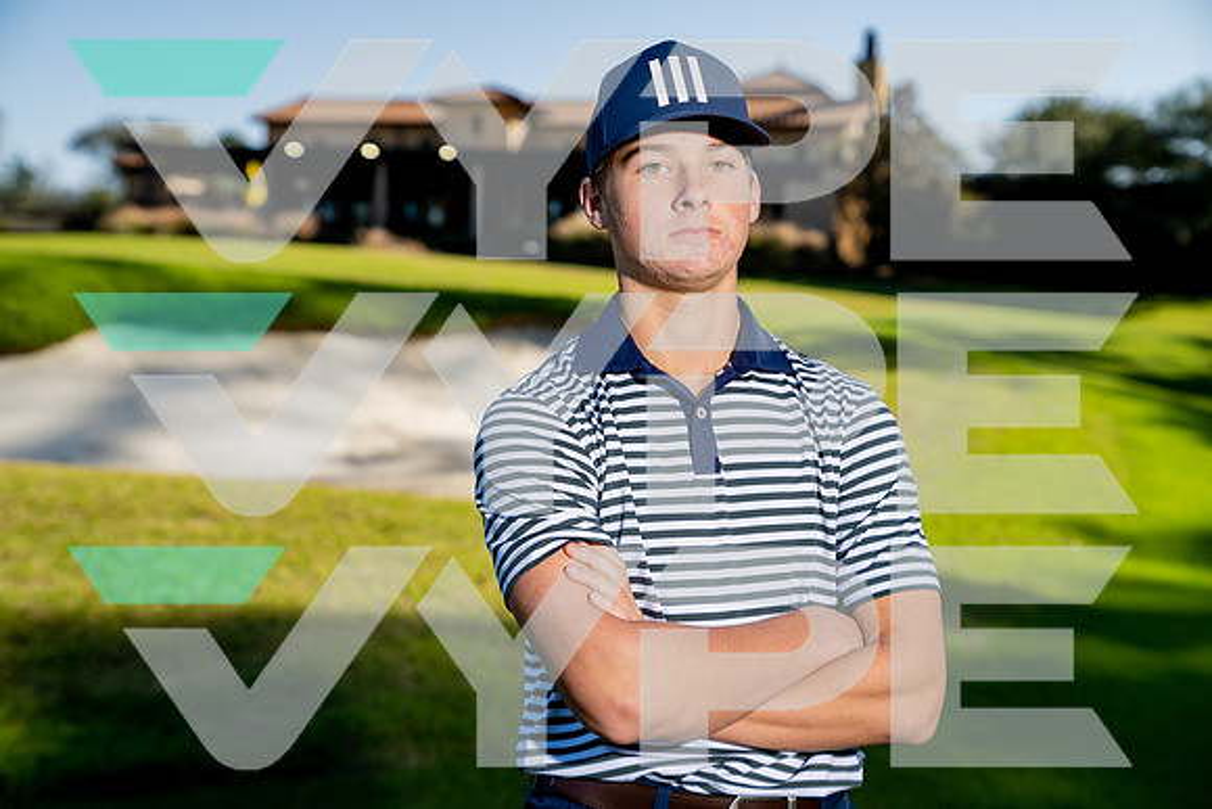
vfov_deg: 22.3
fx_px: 2054
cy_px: 404
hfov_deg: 32.9
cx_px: 606
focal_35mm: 61
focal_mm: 61
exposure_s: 1/1000
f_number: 4
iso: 100
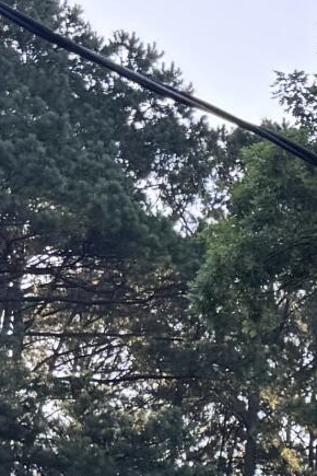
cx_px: 1174
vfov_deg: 11.1
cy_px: 857
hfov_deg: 6.7
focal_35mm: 172
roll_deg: +0.8
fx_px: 2272
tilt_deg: +7.4
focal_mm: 6.76
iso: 80
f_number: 1.78
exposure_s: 1/383
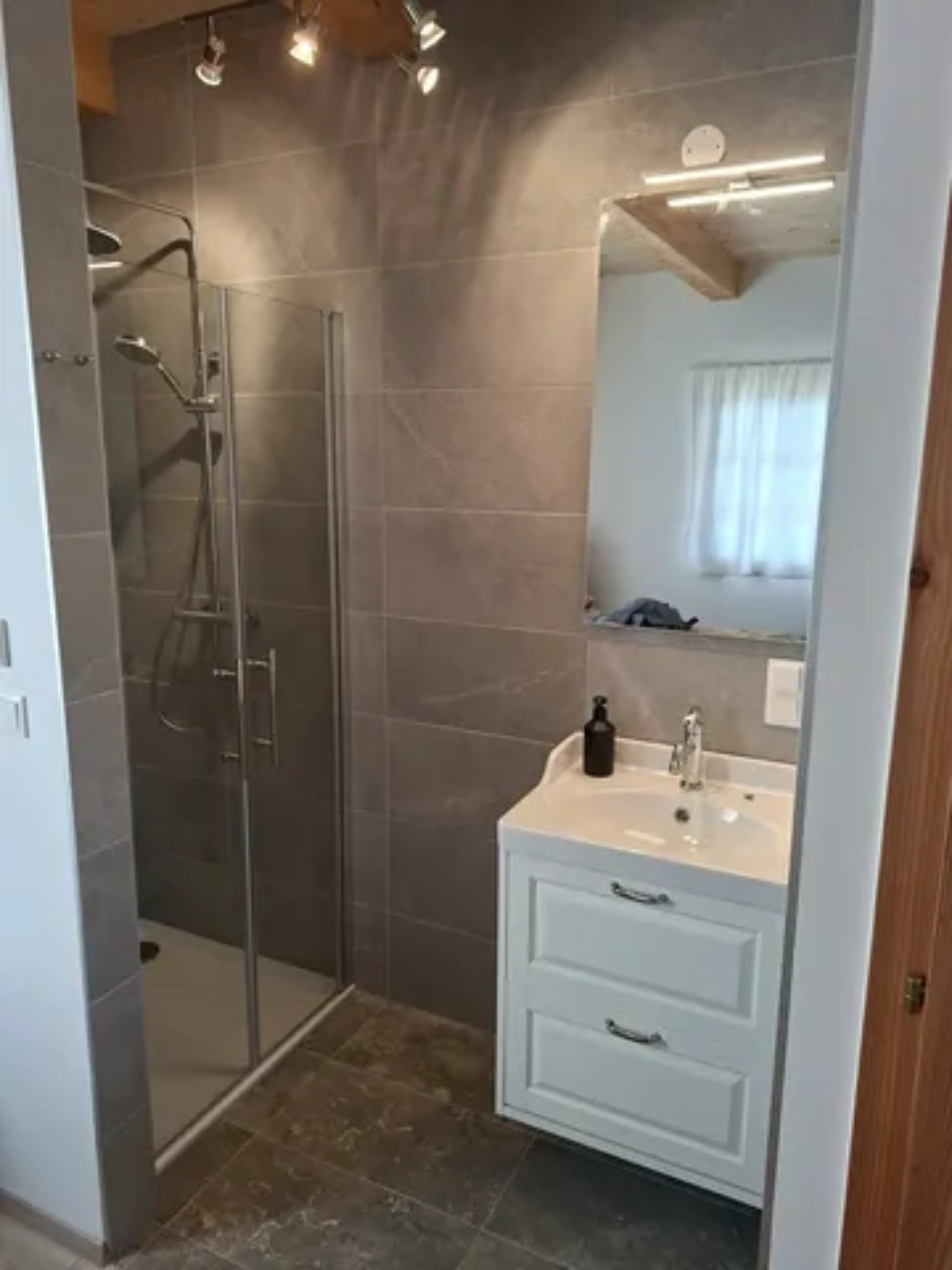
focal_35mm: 23
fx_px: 843
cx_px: 476
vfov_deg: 73.9
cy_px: 635
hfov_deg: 58.9
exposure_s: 1/100
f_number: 1.8
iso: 100
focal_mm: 5.54
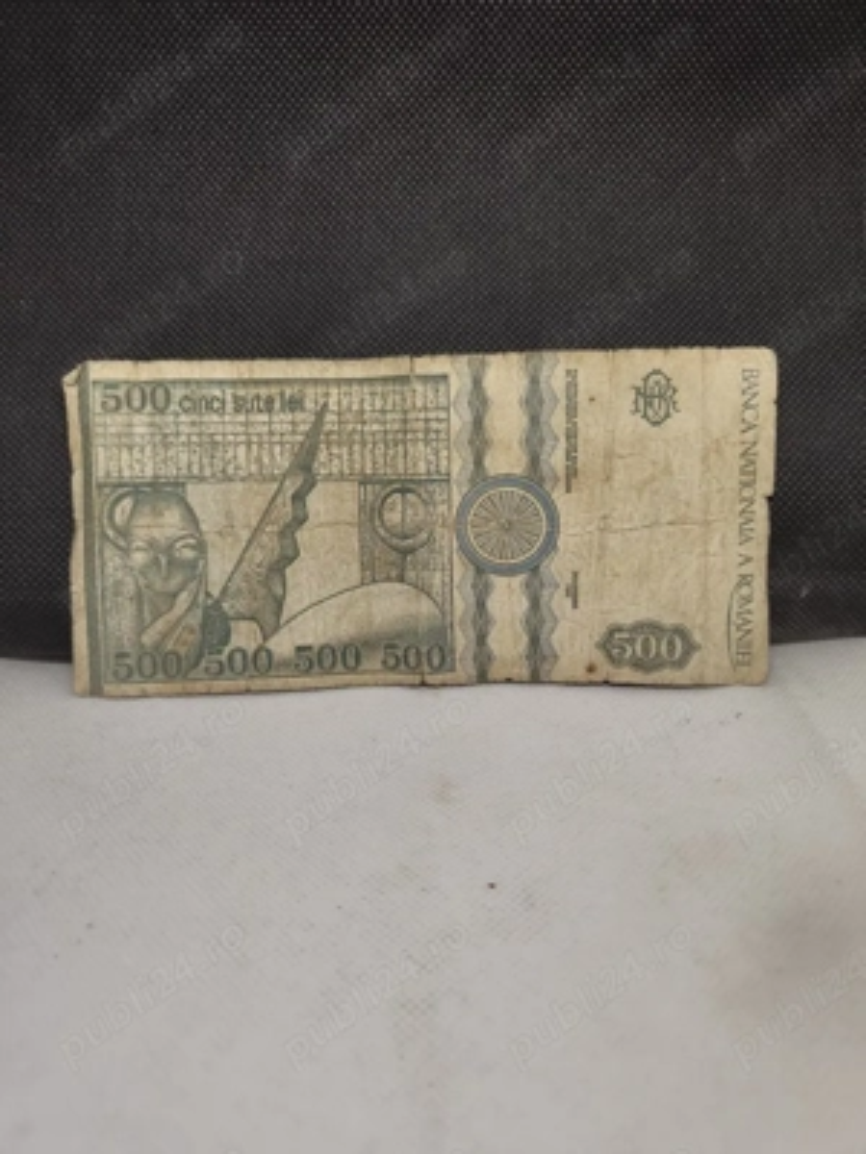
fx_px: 767
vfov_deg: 73.9
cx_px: 433
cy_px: 577
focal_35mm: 23
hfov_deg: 58.9
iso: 50
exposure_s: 1/132
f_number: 1.88
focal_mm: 5.59
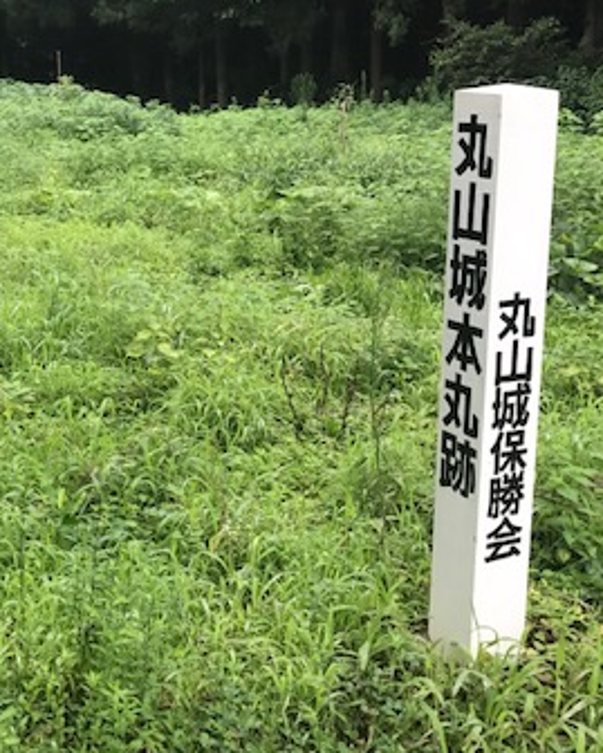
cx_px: 132
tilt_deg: -10.0
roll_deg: +0.7
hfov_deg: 28.6
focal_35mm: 52
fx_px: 1159
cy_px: 303
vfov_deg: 35.9
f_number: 1.8
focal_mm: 3.99
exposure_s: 1/303
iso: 20
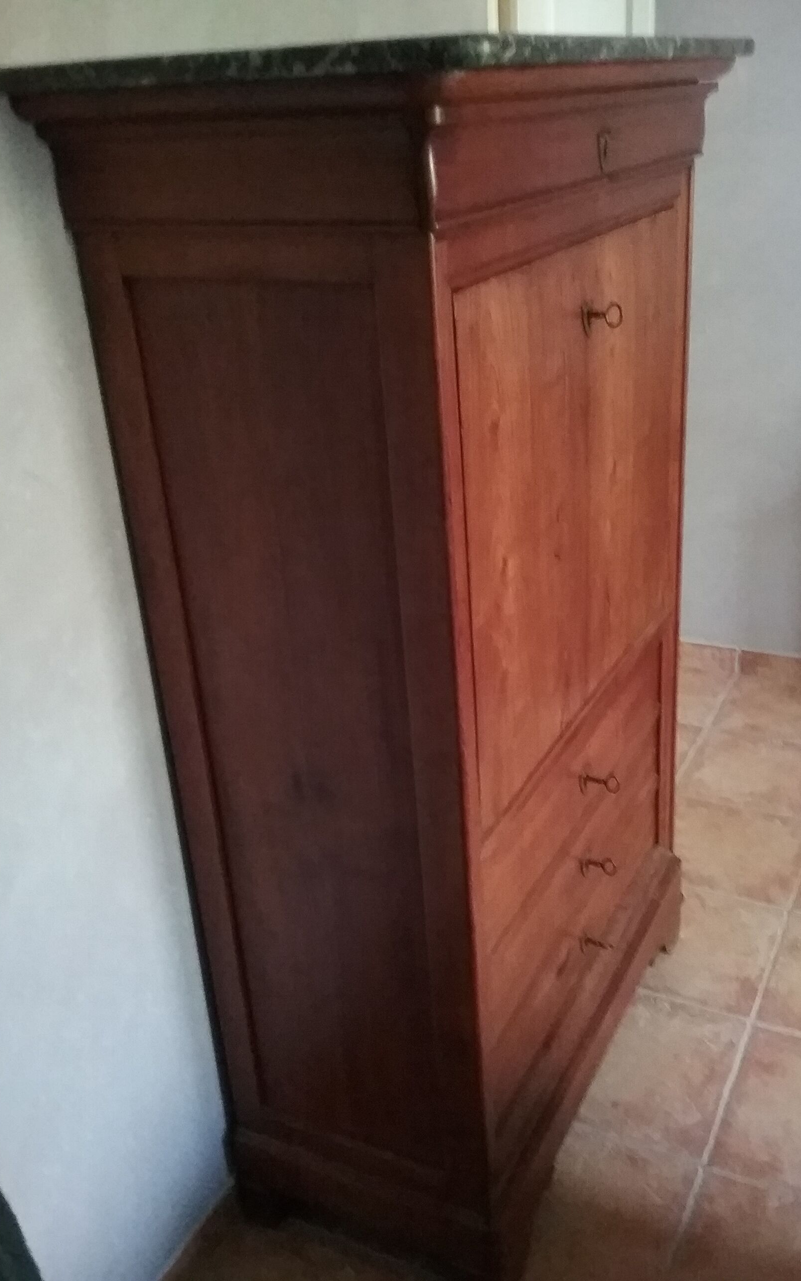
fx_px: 1153
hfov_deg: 38.3
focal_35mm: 33
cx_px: 452
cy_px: 642
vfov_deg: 58.1
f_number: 2.2
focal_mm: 3.3
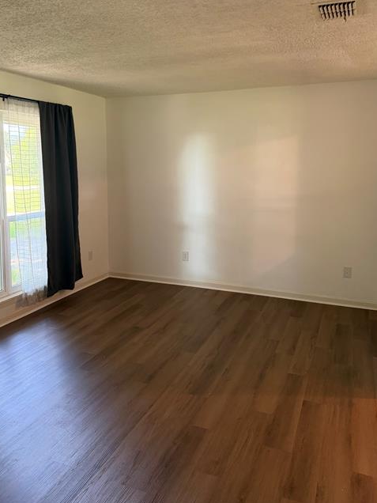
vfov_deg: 61.3
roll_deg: -0.6
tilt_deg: -5.2
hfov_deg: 48.2
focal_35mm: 29
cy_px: 209
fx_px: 421
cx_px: 183
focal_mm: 6.76
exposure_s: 1/60
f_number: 1.78
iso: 400
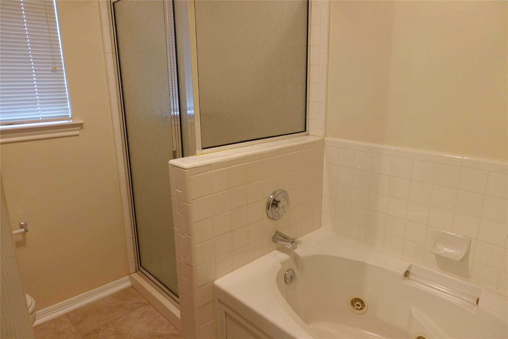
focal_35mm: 24
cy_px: 170
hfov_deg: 73.7
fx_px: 339
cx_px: 254
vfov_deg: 53.1
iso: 400
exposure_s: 1/30
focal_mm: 8.8
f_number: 1.8
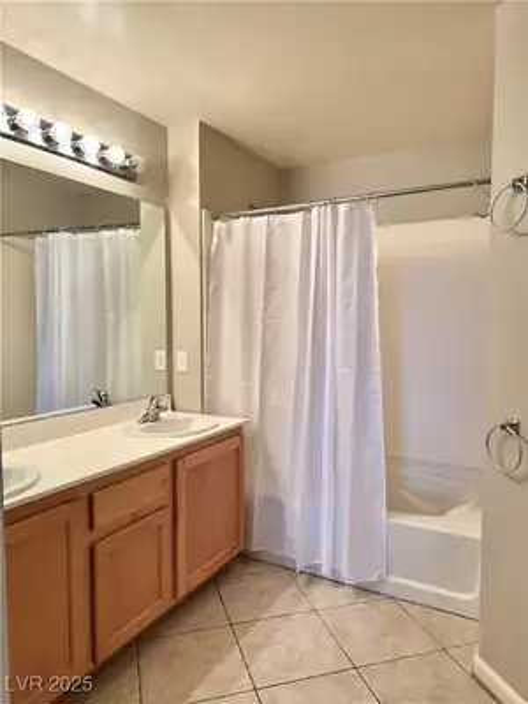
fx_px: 488
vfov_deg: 71.6
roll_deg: +0.3
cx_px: 264
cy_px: 352
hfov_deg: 56.8
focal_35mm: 24
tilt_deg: -4.1
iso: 160
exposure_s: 1/120
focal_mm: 6.76
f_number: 1.78
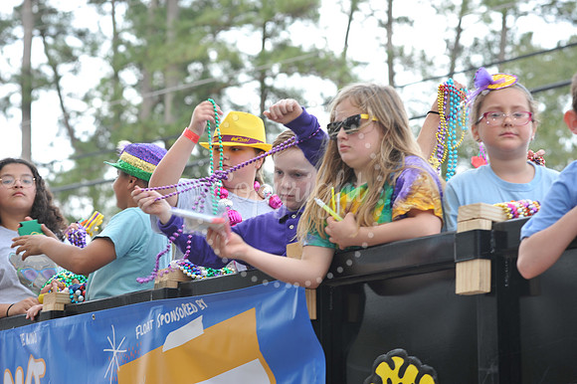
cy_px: 192
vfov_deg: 11.4
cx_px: 288
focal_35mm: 120
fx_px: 1922
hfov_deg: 17.1
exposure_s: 1/80
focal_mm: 120
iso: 250
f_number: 6.3
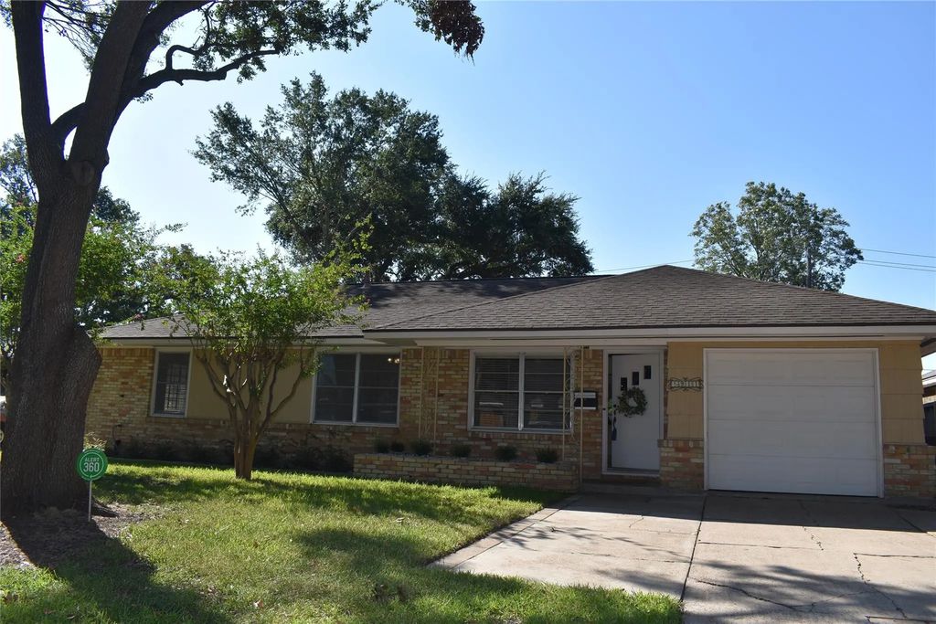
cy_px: 312
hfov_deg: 67.4
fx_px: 702
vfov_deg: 47.9
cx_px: 468
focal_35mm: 27
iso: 100
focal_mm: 18
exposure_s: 1/200
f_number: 9
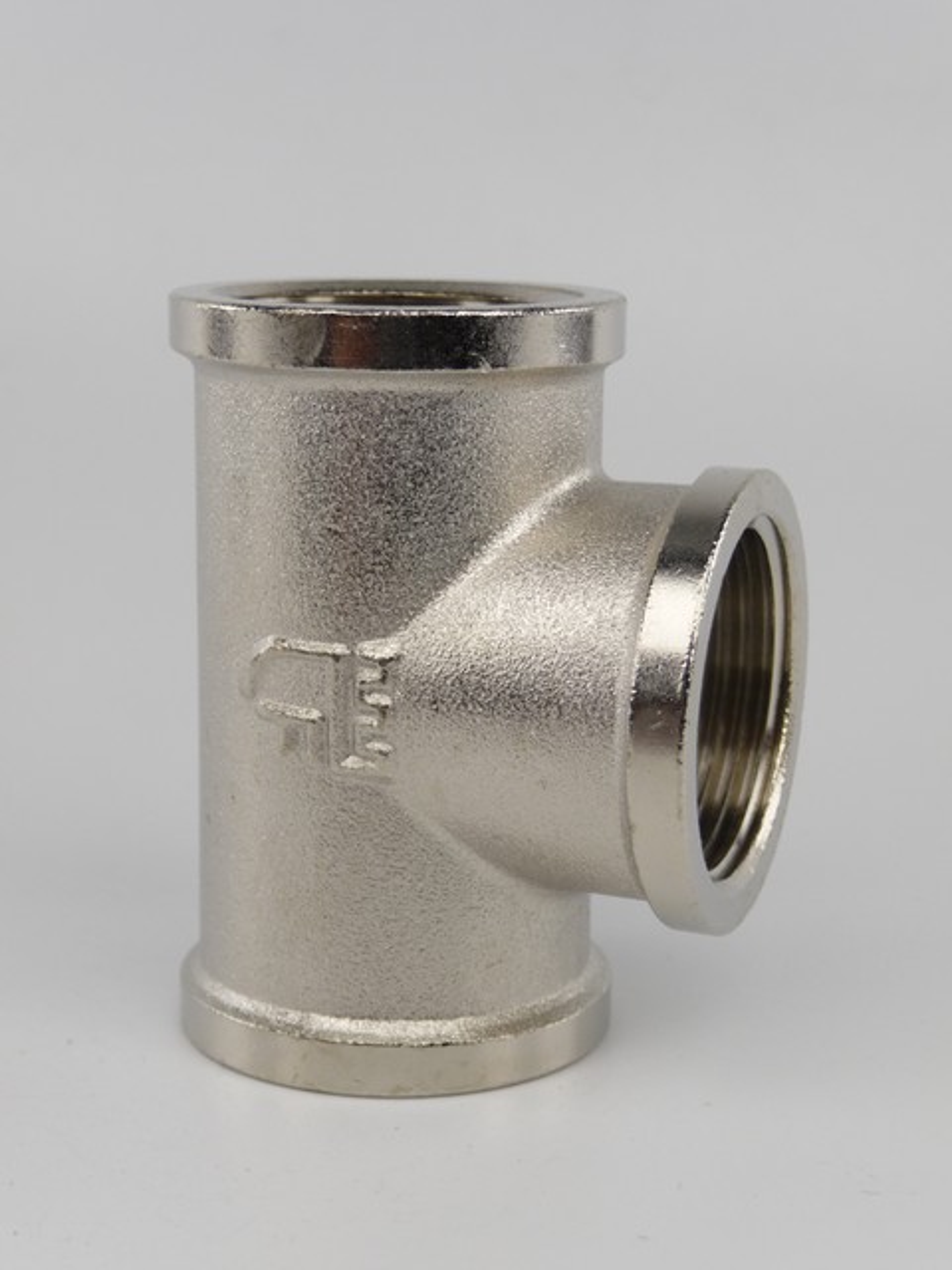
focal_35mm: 62
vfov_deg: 31.2
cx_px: 476
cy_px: 635
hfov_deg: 23.7
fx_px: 2273
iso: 100
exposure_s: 1/800
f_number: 4.5
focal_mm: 10.5
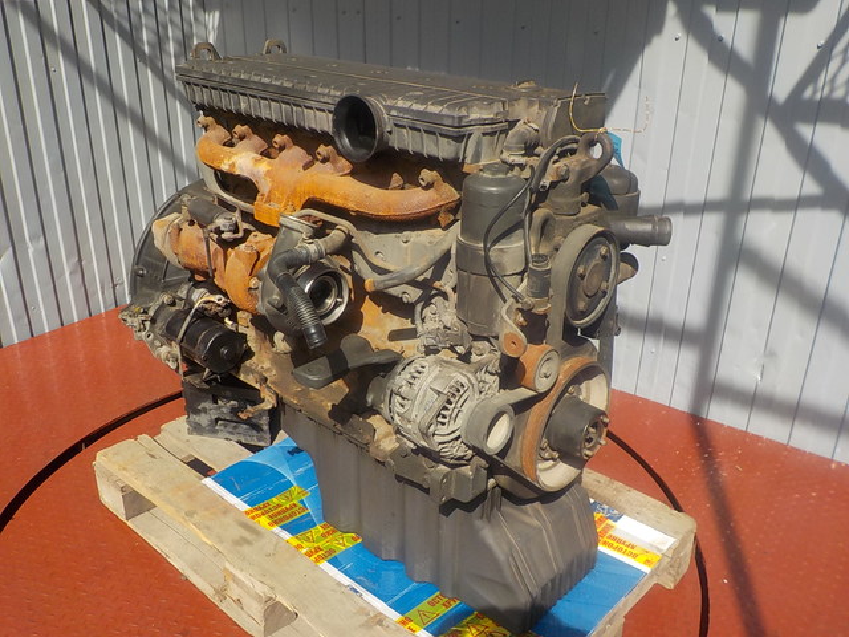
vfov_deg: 46.8
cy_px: 318
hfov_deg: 60.0
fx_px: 736
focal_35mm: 30
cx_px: 424
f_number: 3.3
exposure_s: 1/800
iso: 125
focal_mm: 4.1
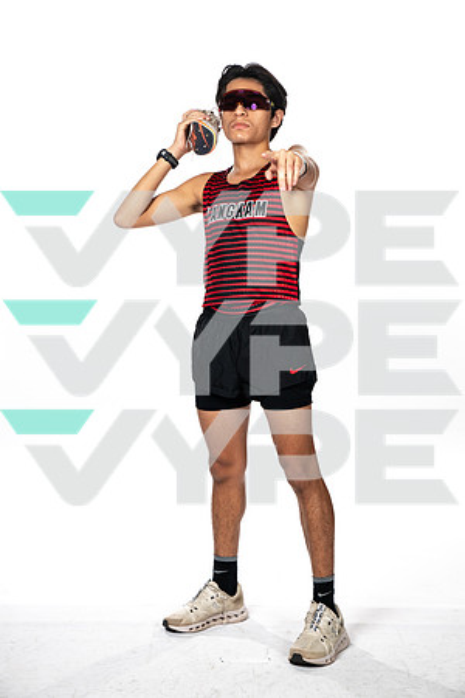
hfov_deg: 21.9
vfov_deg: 32.4
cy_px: 349
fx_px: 1201
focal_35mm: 62
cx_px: 232
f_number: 7.1
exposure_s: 1/320
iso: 400
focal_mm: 62
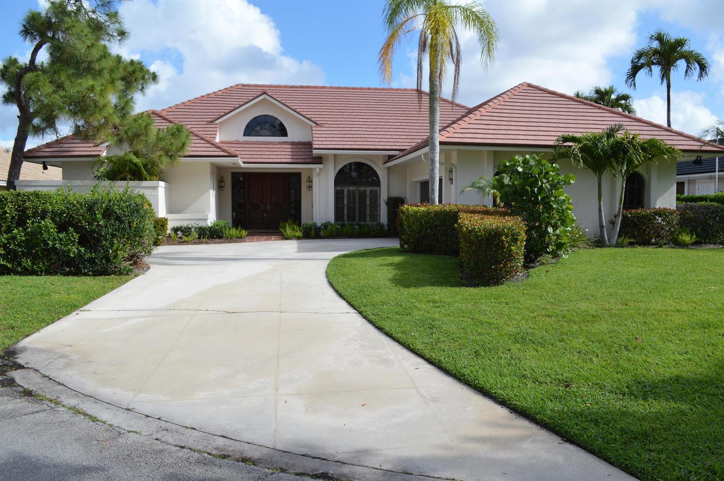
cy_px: 240
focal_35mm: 27
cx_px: 362
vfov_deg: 47.8
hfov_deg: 67.4
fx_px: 542
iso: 100
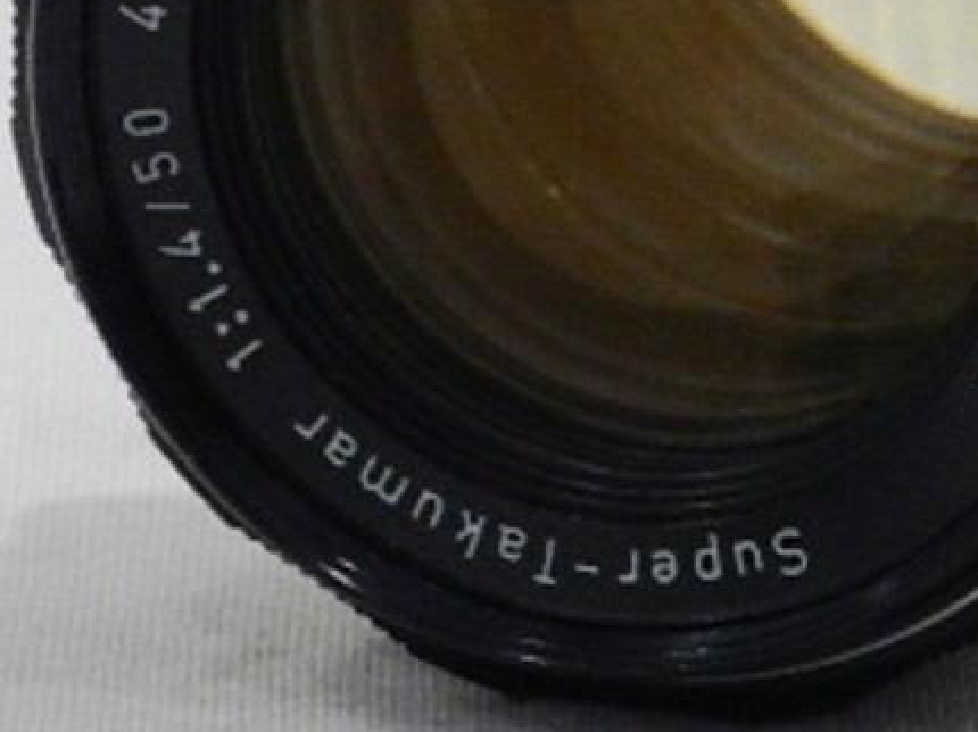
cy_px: -5
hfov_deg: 4.9
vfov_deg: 3.7
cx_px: 691
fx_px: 11436
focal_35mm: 405
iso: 800
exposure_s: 1/60
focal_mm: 25.7
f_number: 5.1
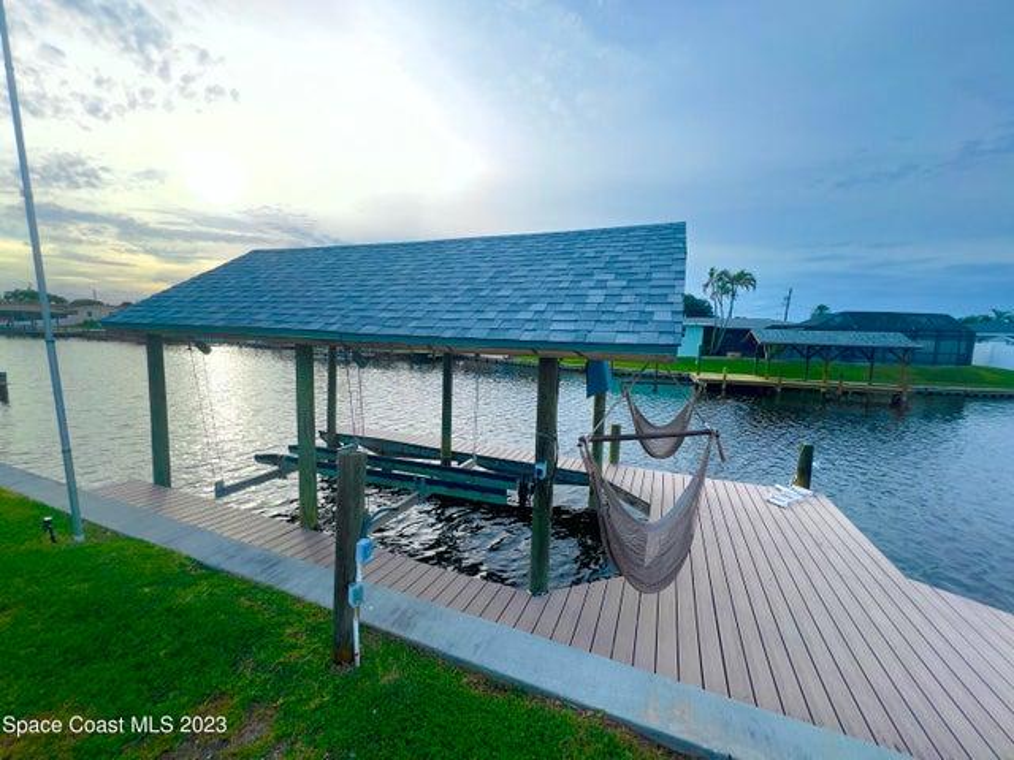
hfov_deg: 106.2
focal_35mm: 13
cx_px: 507
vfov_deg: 89.9
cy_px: 380
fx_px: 381
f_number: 1.8
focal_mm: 1.57
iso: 32
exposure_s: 1/518
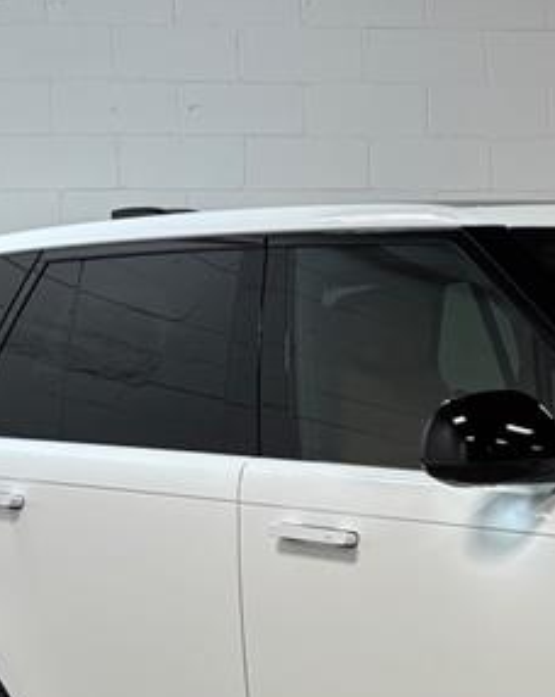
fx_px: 1872
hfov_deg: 16.1
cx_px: 691
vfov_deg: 20.9
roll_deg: -0.2
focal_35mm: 91
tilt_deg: -5.3
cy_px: 536
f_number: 1.6
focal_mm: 5.96
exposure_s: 1/498
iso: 80
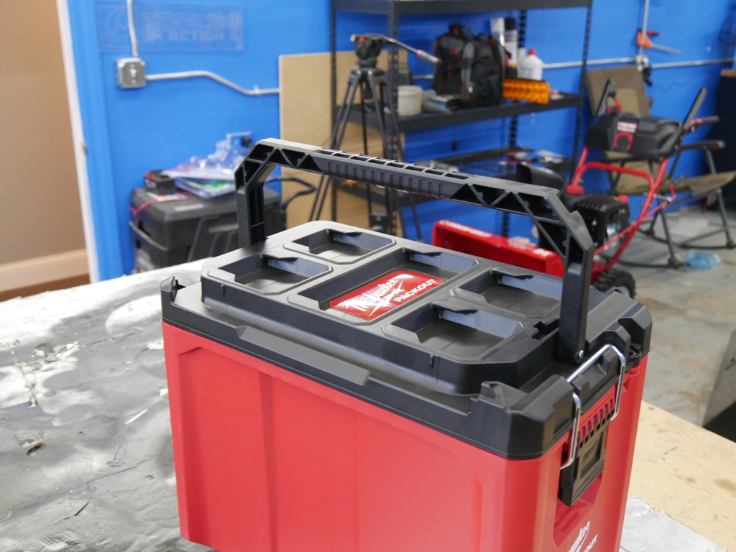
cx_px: 368
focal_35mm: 38
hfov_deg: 49.0
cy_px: 276
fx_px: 808
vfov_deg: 37.7
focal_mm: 19
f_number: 3.8
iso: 1250
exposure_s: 1/60
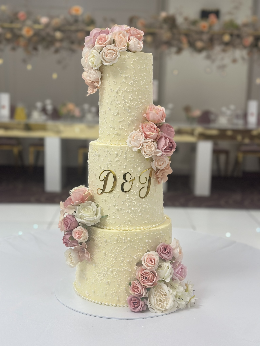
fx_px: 481
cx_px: 130
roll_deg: -0.9
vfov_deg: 39.7
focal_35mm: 48
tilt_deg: -9.0
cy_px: 173
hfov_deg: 30.3
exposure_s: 1/100
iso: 200
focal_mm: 6.86
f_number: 1.78
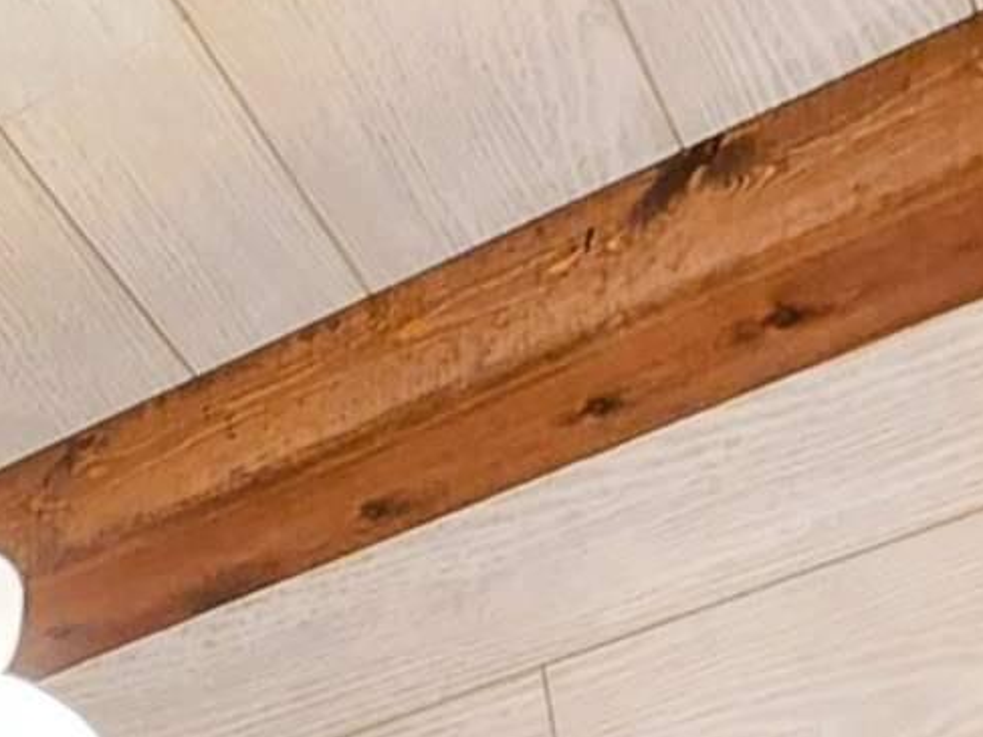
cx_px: -657
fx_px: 2328
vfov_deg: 11.1
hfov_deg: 19.4
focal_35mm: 82
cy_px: 2239
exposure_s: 1/30
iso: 320
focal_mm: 2.2
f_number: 2.2
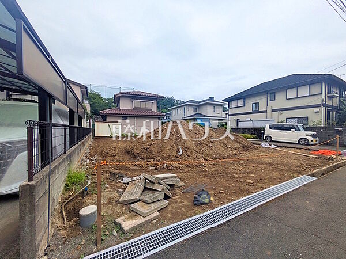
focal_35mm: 14
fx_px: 140
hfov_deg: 102.1
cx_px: 173
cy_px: 130
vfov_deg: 85.7
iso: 50
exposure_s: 1/2237
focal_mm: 1.83
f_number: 2.2
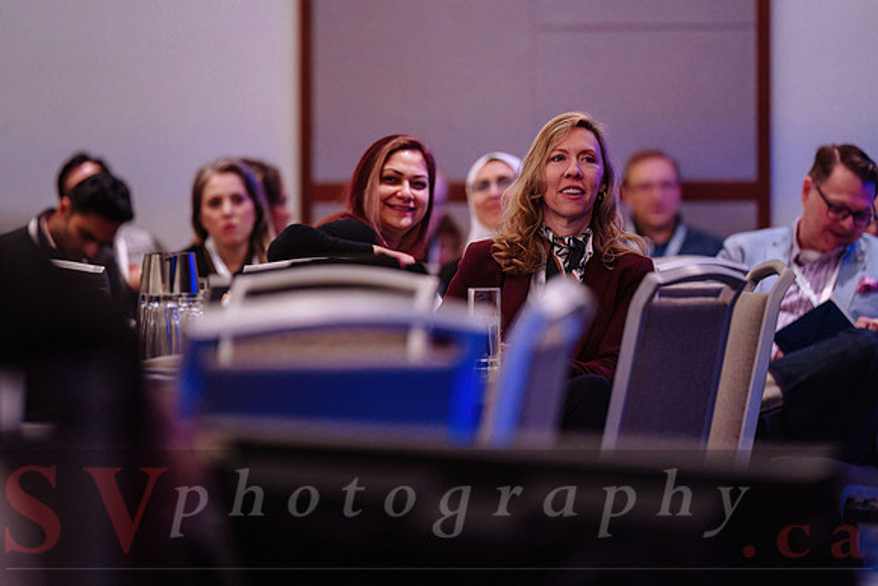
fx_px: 5373
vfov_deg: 6.2
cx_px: 395
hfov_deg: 9.3
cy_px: 263
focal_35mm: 220
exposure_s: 1/200
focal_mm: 200
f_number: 2.8
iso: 2500
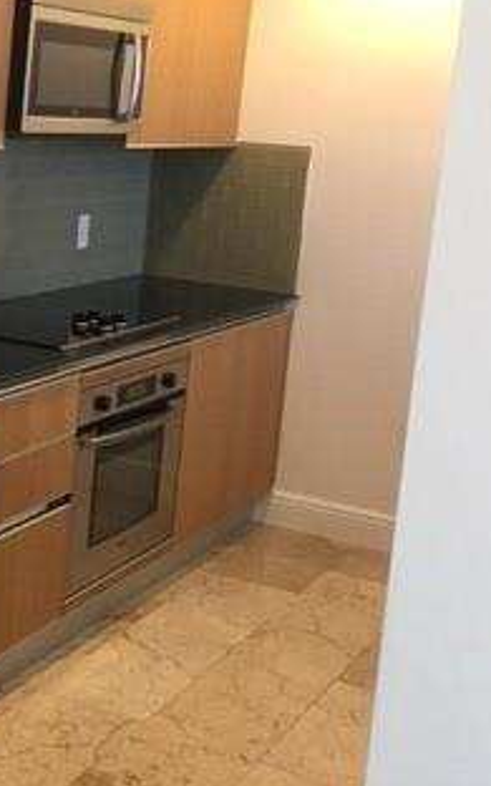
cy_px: 390
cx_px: -76
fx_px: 1349
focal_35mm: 63
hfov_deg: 19.6
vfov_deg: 32.5
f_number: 2.2
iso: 32
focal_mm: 4.15
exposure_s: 1/15
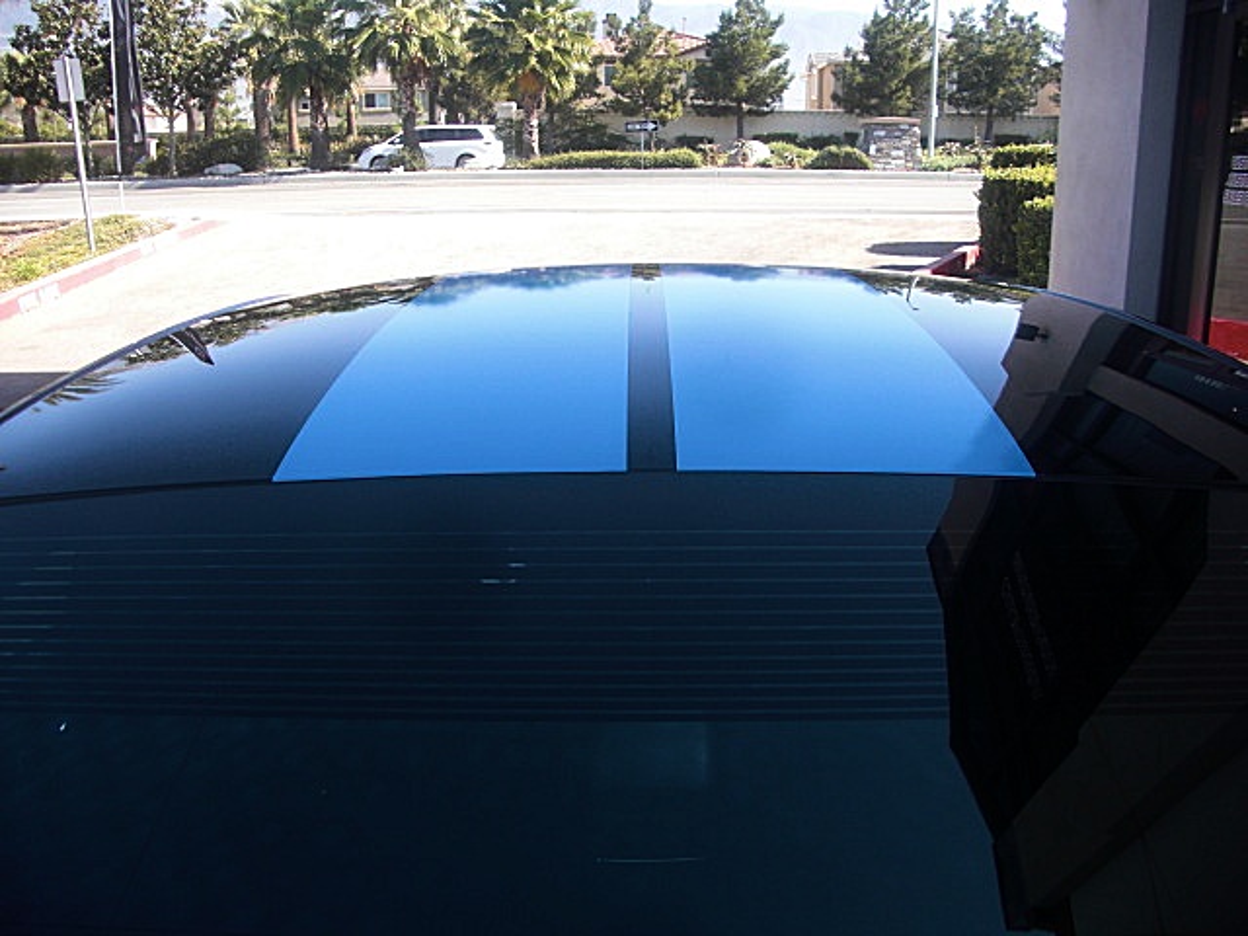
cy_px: 468
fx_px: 1298
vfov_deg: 39.7
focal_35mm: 36
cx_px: 624
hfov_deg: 51.4
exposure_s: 1/200
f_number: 2.8
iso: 50
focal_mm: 6.3
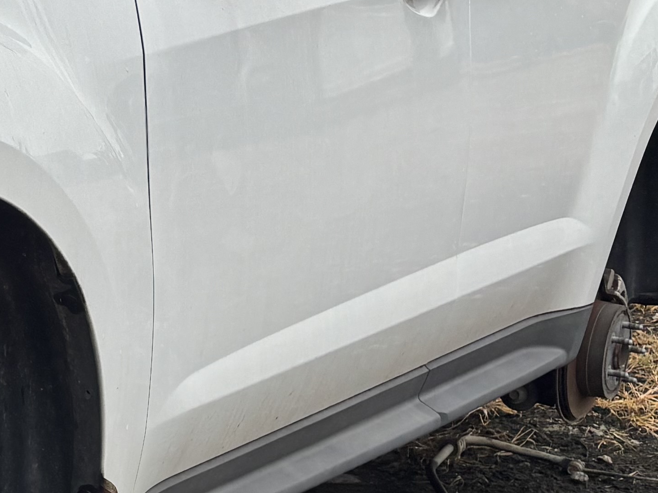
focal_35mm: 103
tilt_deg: -4.5
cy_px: 208
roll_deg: -0.7
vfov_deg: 14.4
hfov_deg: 17.0
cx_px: -372
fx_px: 1958
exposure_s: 1/1721
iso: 50
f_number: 1.6
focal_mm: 5.96
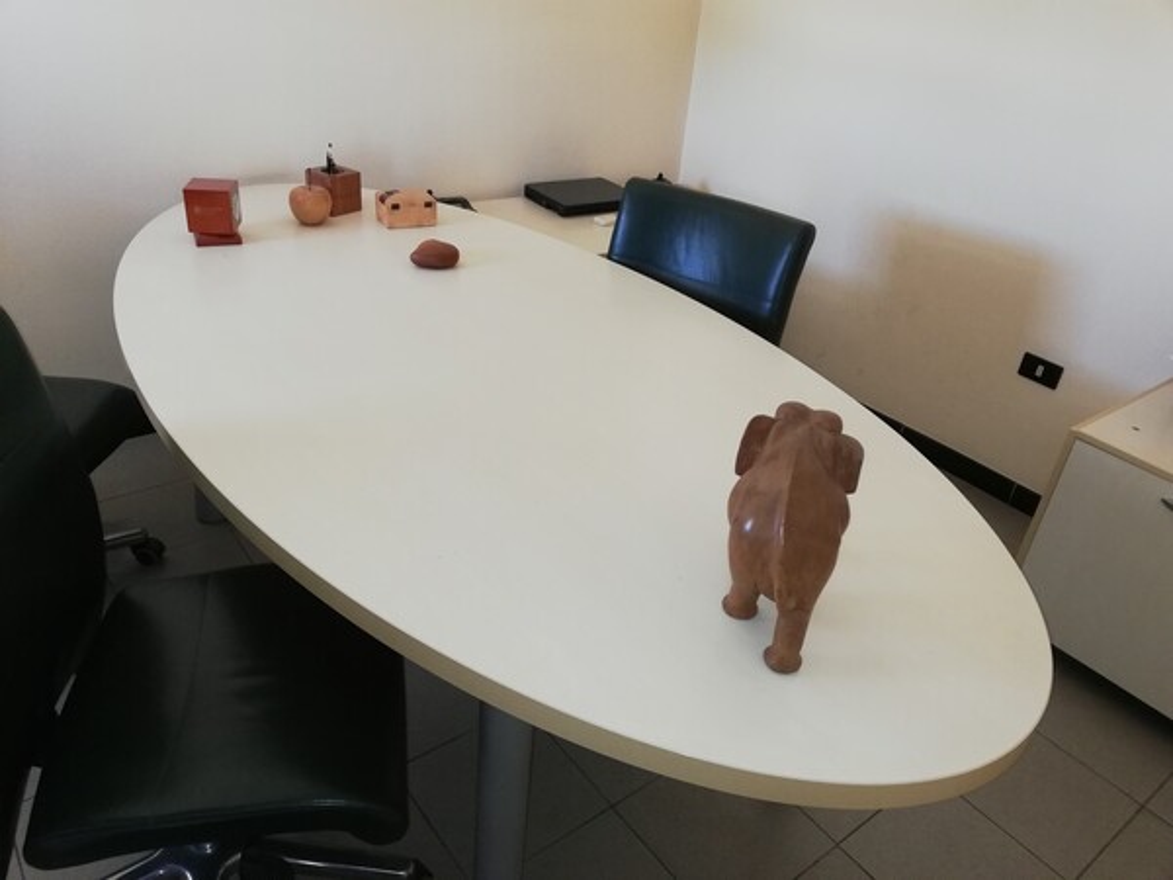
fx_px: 915
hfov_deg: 65.3
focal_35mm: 27
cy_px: 440
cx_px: 586
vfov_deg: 51.4
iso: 200
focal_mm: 3.81
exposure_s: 1/33.3
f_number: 2.2
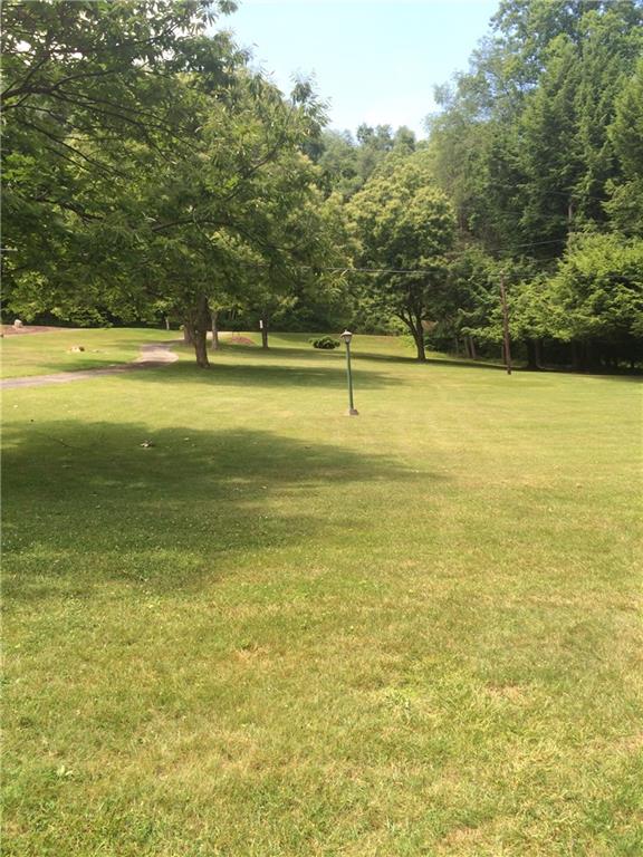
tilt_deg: -1.0
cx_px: 322
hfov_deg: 48.2
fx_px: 718
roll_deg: +3.1
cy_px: 428
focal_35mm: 29
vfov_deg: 61.7
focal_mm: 4.15
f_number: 2.2
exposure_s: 1/406
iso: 32
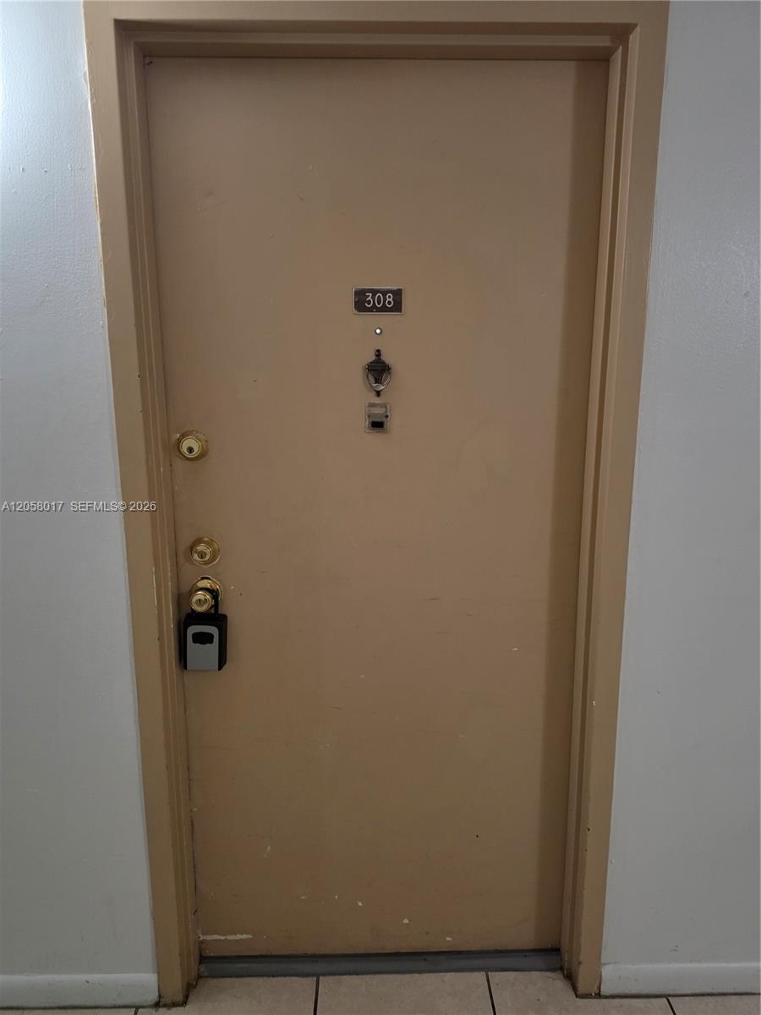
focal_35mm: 23
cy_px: 508
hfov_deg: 58.9
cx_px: 380
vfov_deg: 73.9
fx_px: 674
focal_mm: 6.5
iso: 800
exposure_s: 1/60
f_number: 1.4
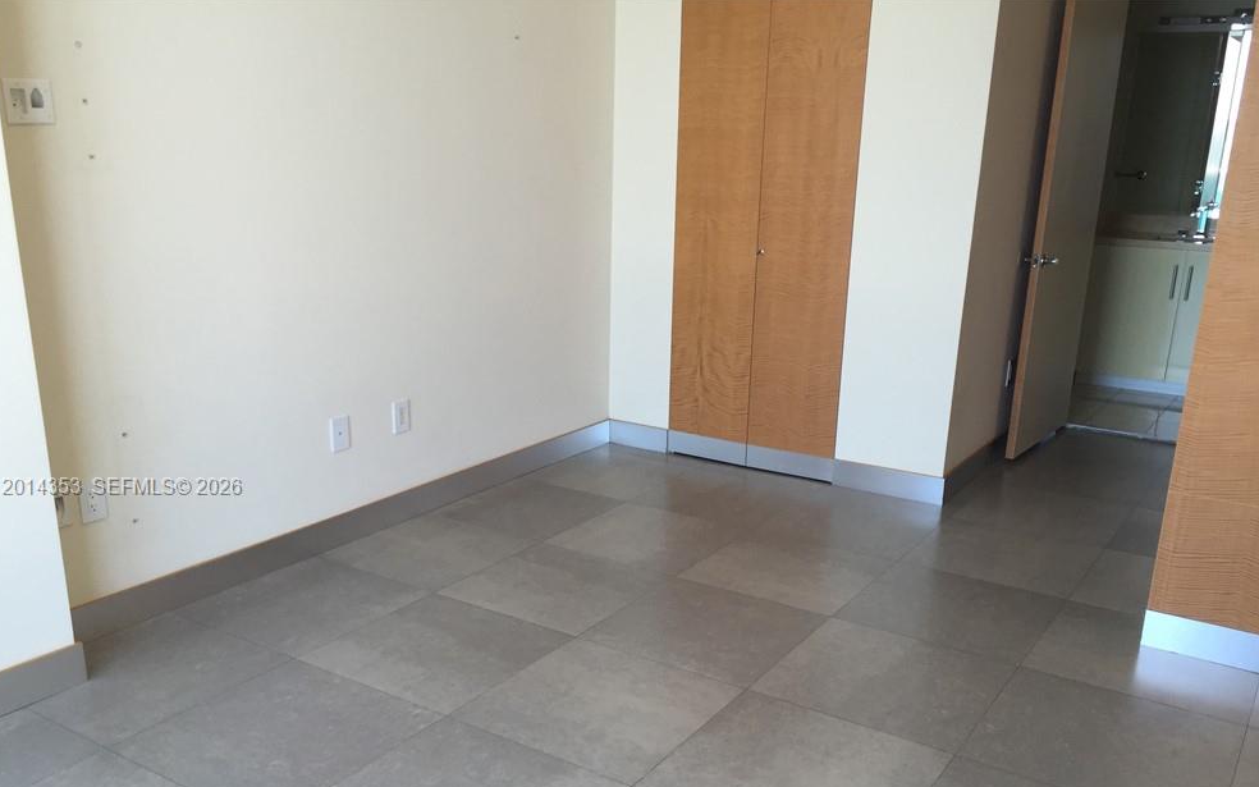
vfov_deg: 39.2
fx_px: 1098
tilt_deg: -19.5
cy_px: 488
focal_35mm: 32
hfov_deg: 59.7
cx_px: 626
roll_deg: -1.9
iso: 50
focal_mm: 4.15
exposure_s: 1/120
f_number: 2.2
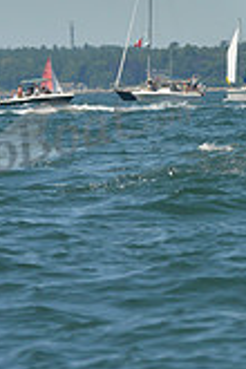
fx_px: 7205
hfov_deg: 2.0
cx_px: 308
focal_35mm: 703
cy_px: -228
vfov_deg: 2.9
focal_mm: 200
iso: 280
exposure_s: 1/1250
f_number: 7.1
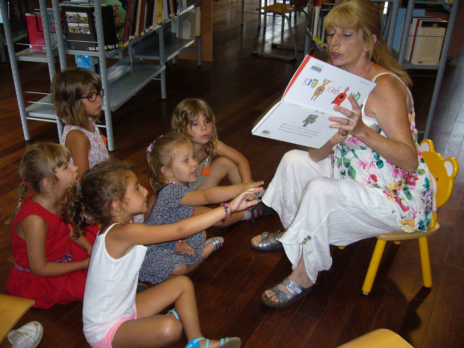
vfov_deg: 40.7
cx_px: 232
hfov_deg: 52.6
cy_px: 174
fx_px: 469
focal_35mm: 35
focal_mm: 5.8
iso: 125
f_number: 2.8
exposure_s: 1/30
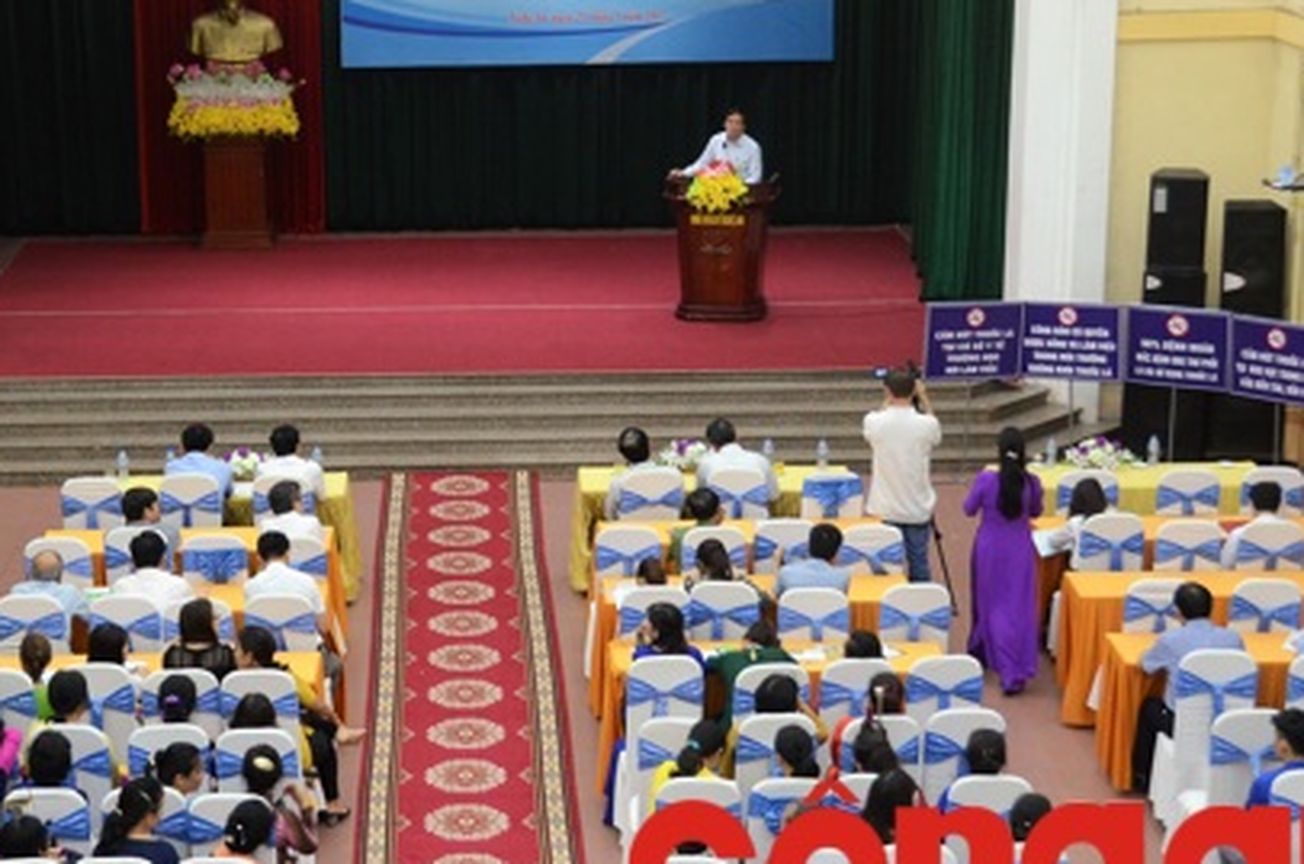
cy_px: 429
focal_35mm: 62
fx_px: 2241
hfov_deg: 32.3
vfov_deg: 21.8
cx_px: 514
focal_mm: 28
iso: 1000
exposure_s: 1/60
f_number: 4
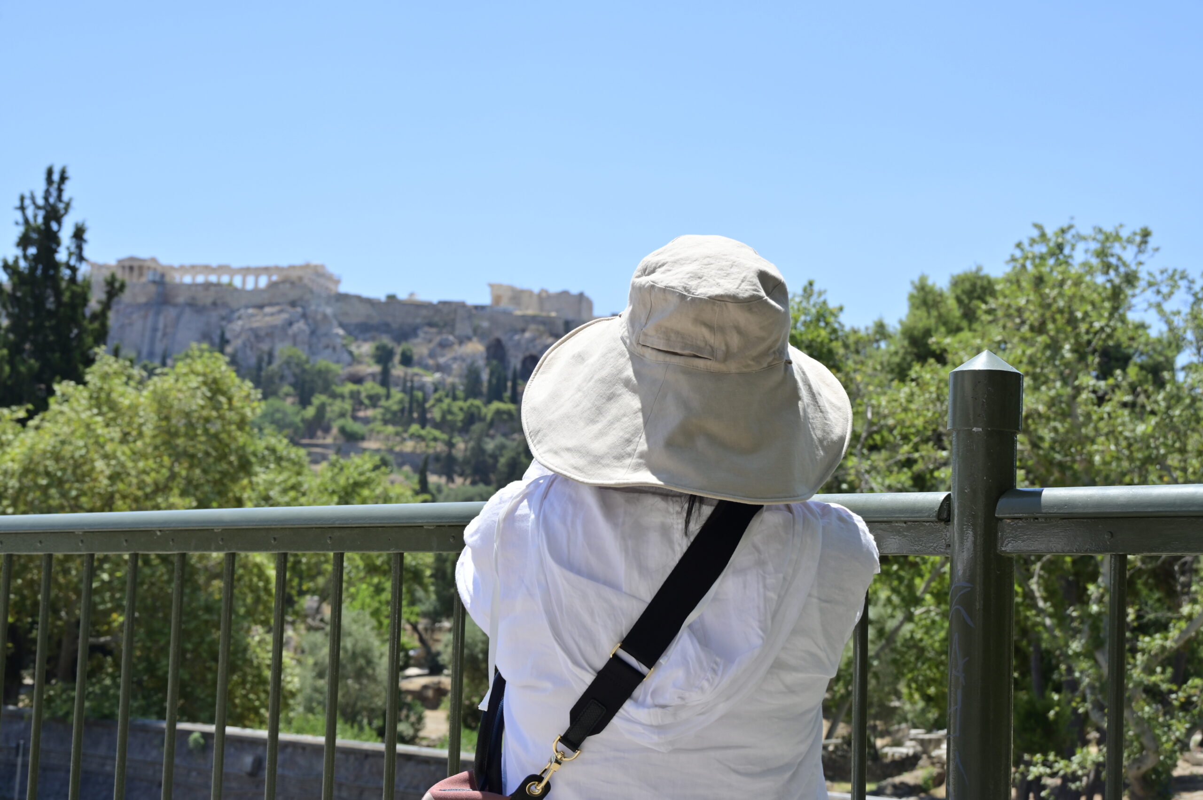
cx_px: 602
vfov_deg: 24.6
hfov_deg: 36.3
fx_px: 1837
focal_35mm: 55
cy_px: 400
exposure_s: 1/320
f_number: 9
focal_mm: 55
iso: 160
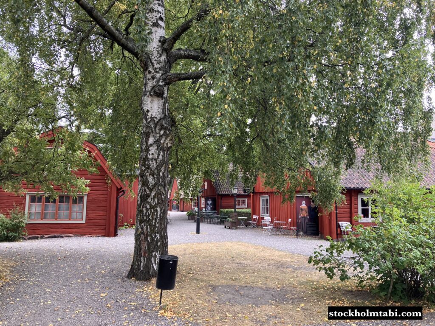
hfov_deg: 63.4
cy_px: 163
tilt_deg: +6.5
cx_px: 218
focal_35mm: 28
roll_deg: -2.5
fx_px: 352
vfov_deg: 49.7
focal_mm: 3.99
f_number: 1.8
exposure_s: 1/128
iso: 25
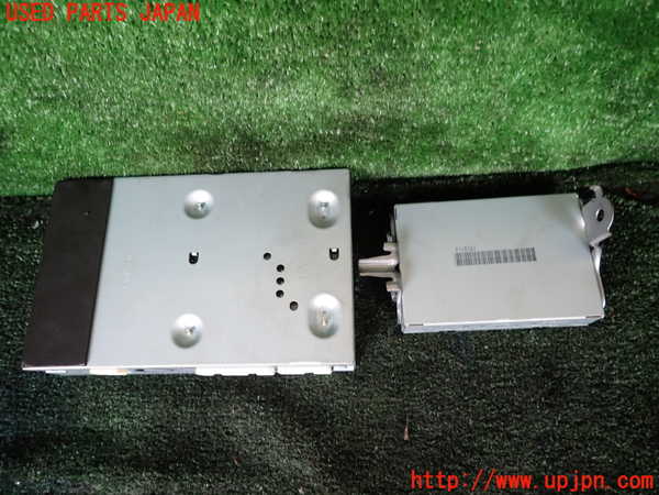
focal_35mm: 25
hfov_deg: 69.4
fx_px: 476
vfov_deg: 54.9
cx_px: 330
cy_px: 248
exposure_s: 1/60
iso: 125
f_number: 2
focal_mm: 4.5
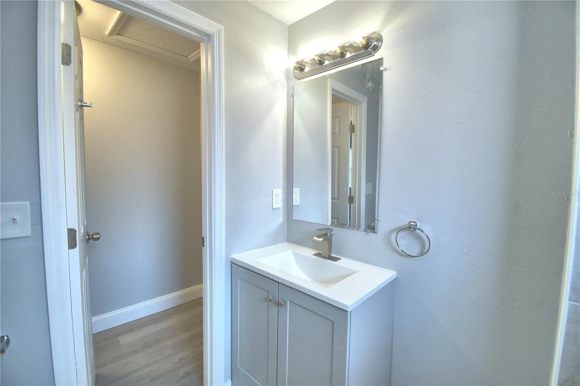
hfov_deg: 100.4
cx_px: 290
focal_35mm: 15
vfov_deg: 77.3
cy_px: 193
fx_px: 242
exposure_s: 1/125
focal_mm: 10
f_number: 4.5
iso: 400
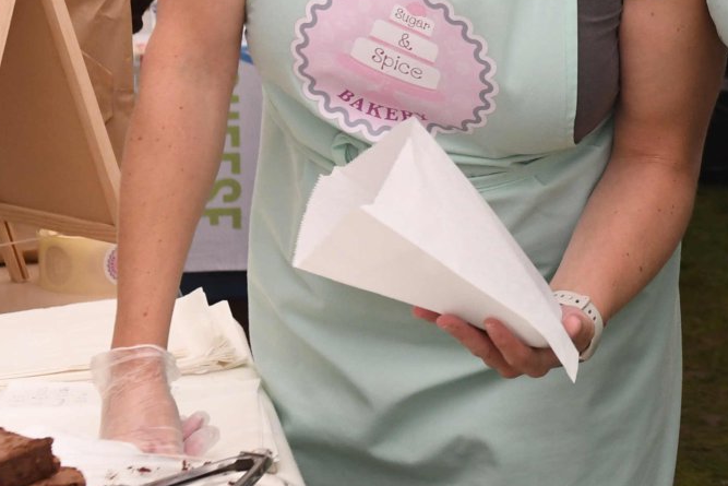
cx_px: 786
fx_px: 3539
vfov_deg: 7.7
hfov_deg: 11.6
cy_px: -210
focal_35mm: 175
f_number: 4
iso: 1000
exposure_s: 1/400
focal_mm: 38
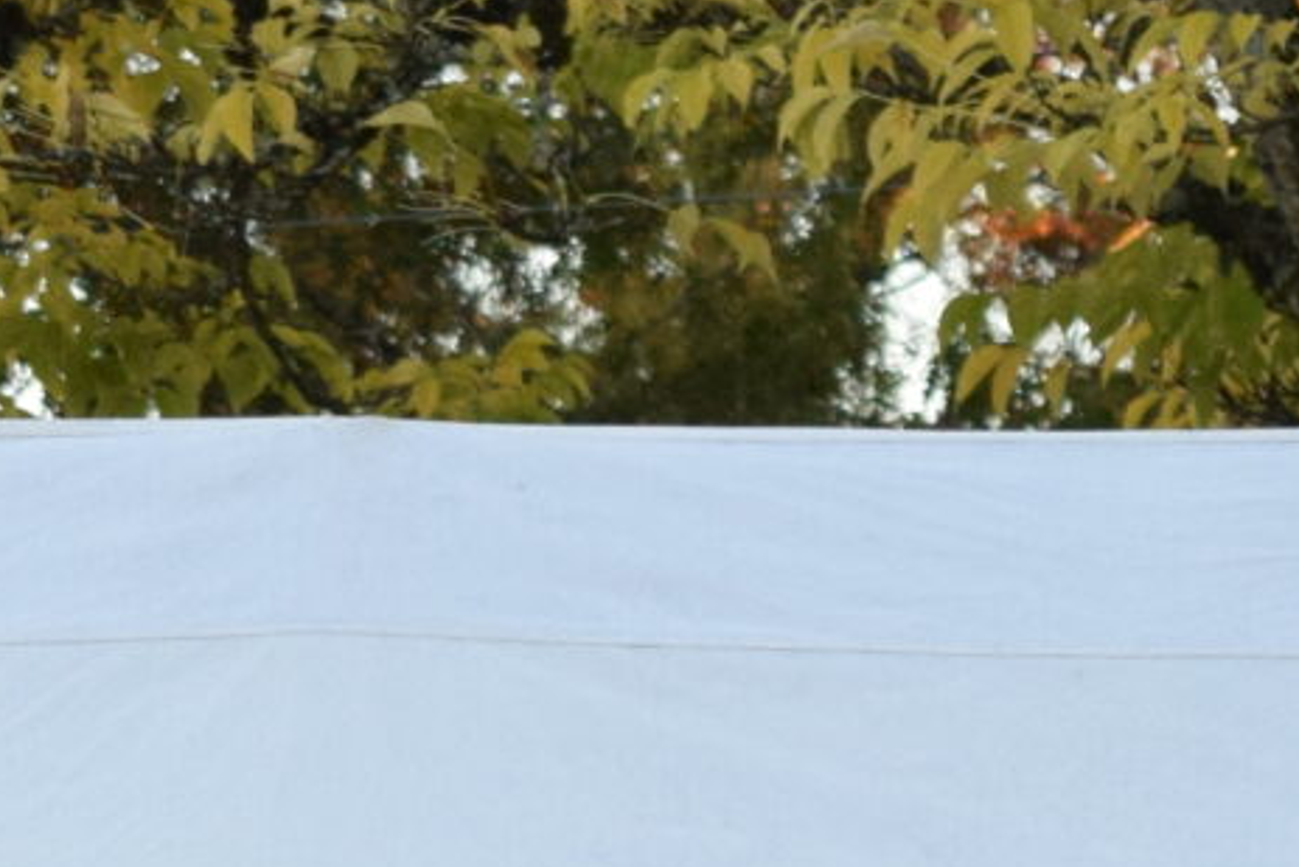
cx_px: -466
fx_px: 16450
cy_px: 2201
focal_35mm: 456
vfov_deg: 3.0
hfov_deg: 4.5
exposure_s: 1/500
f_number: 5.6
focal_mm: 55
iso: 1400
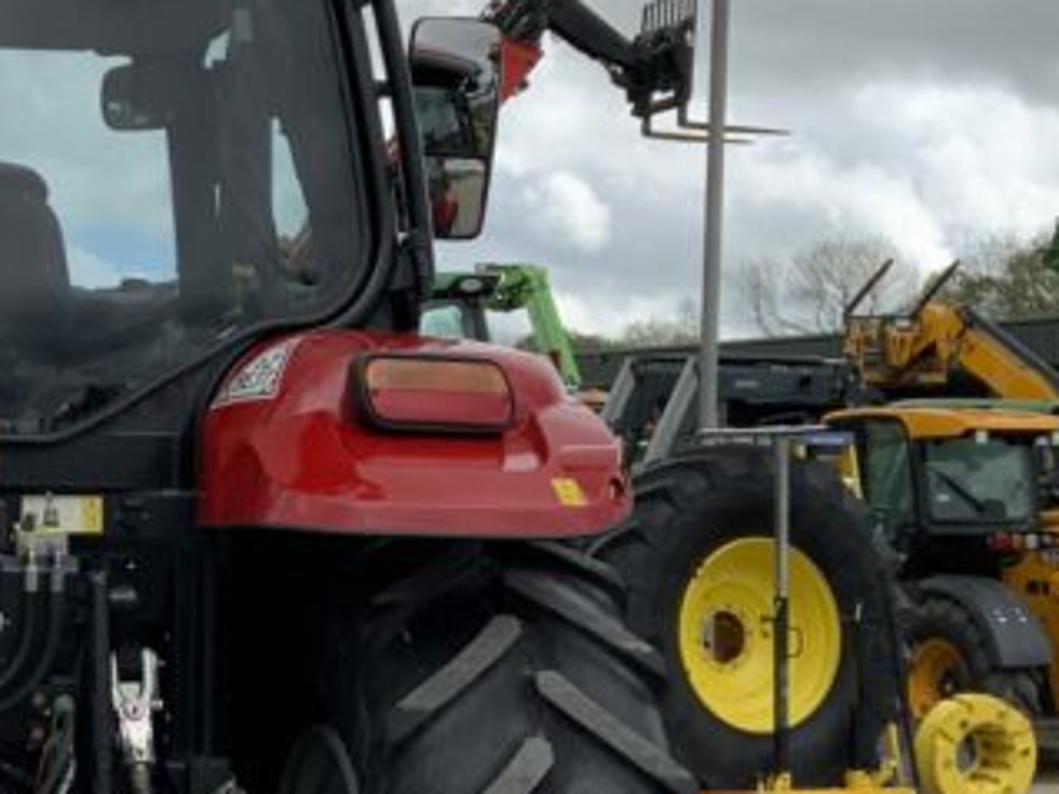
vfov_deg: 15.8
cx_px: 179
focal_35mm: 93
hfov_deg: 20.8
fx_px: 2844
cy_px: 578
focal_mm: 3
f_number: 1.8
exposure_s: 1/1377
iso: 16
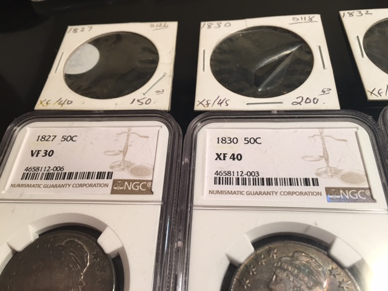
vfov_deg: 48.2
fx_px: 325
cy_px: 146
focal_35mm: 29
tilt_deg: -54.2
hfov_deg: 61.7
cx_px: 194
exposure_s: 1/15
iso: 32
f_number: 2.2
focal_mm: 4.15
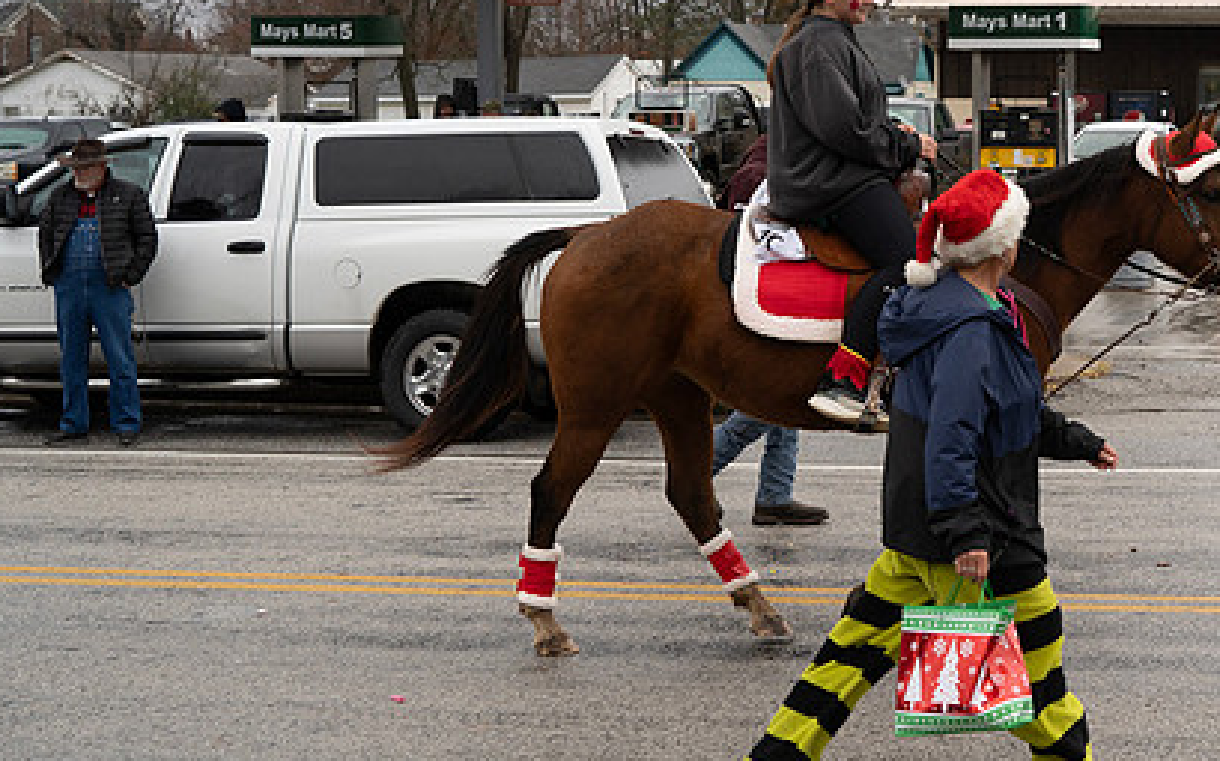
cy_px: 163
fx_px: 2259
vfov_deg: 18.9
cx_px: 975
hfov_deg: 29.5
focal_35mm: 68
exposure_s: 1/640
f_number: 2.8
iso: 320
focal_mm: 35
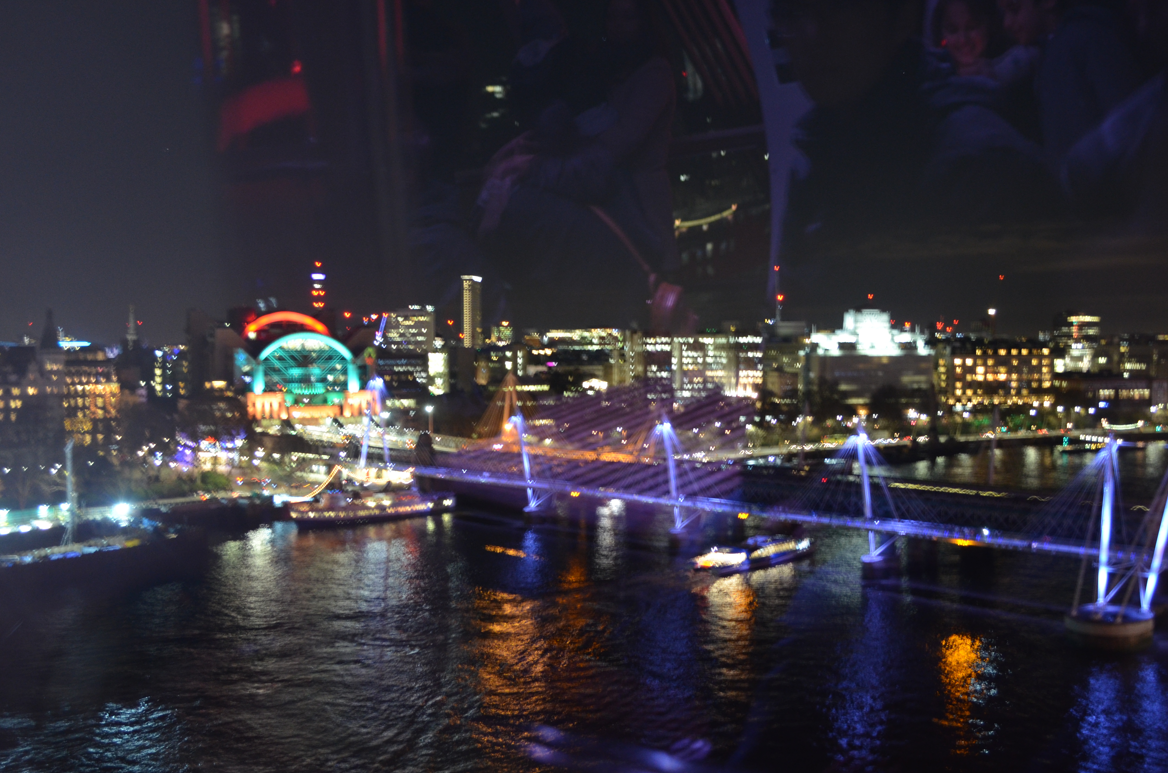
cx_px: 572
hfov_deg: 50.8
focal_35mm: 38
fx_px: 1230
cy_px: 375
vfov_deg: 34.9
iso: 800
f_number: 4.5
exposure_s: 1/1.6
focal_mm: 22
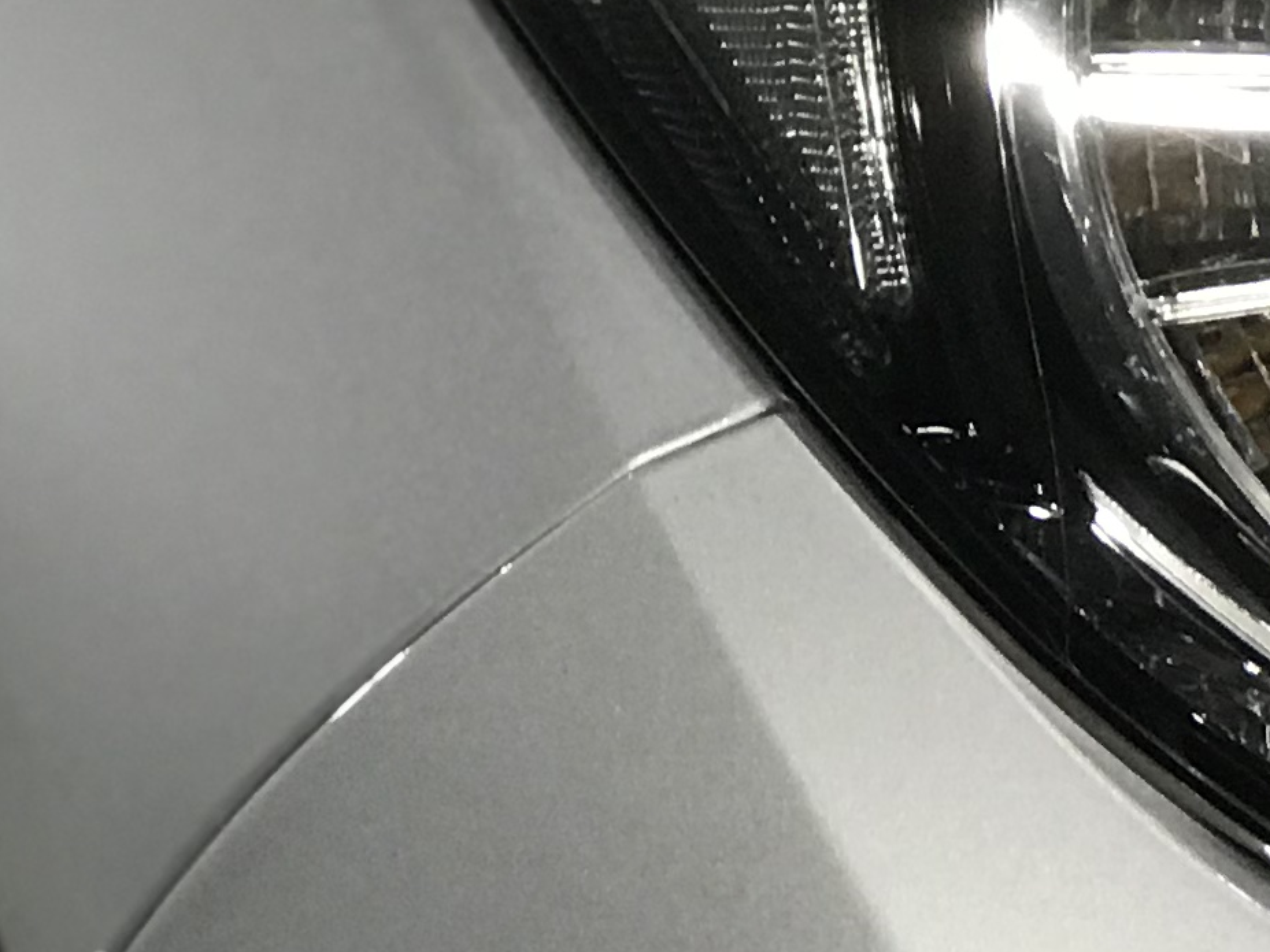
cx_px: 2470
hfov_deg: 7.7
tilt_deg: -6.9
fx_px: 9098
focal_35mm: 248
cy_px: 900
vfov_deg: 6.0
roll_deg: +5.3
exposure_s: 1/60
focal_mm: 6.6
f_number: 2.8
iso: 64
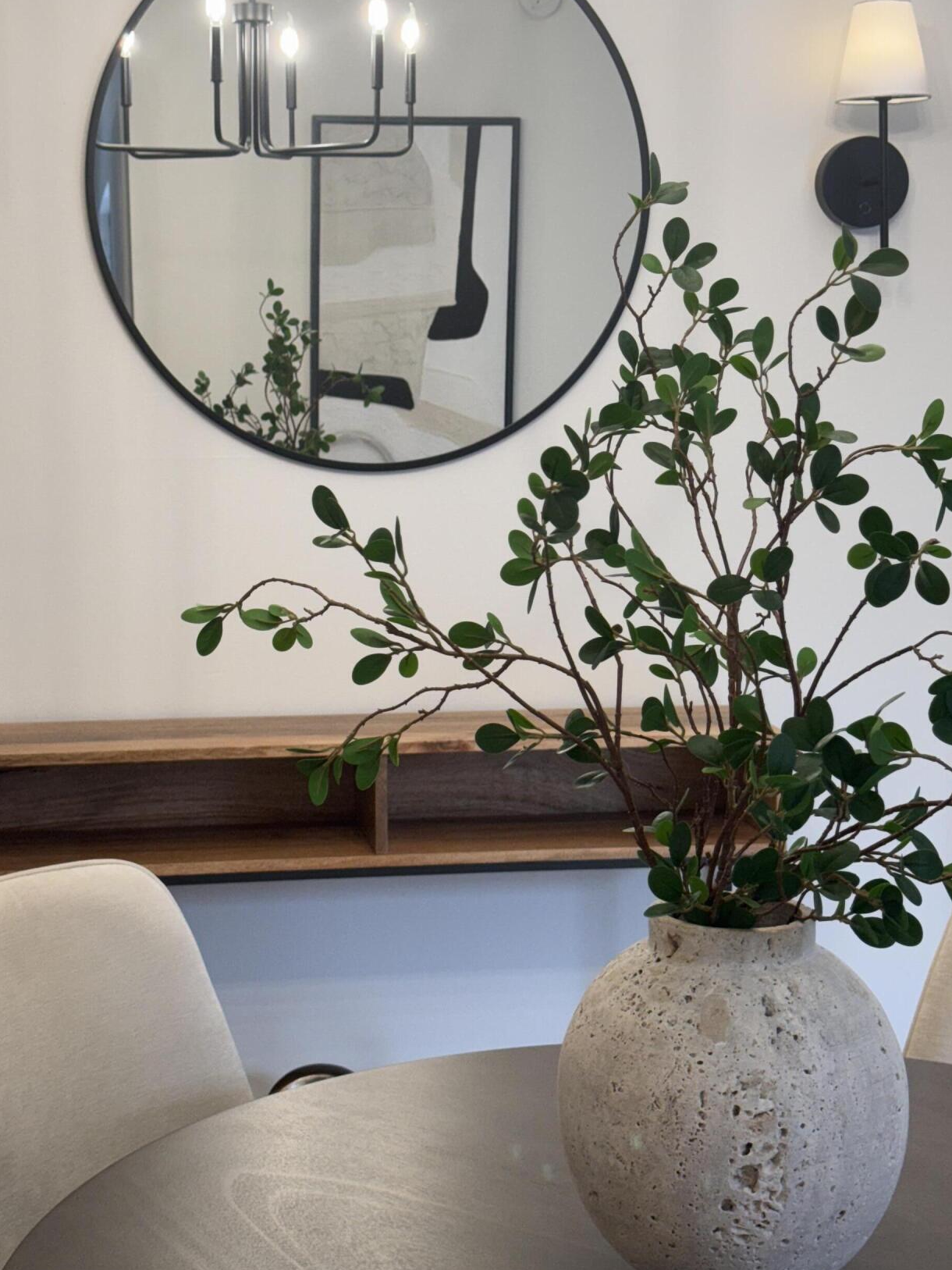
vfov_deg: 32.7
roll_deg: +0.4
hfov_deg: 24.8
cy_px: 585
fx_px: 2164
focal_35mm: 59
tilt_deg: -6.2
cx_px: 458
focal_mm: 6.76
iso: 64
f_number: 1.78
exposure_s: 1/60
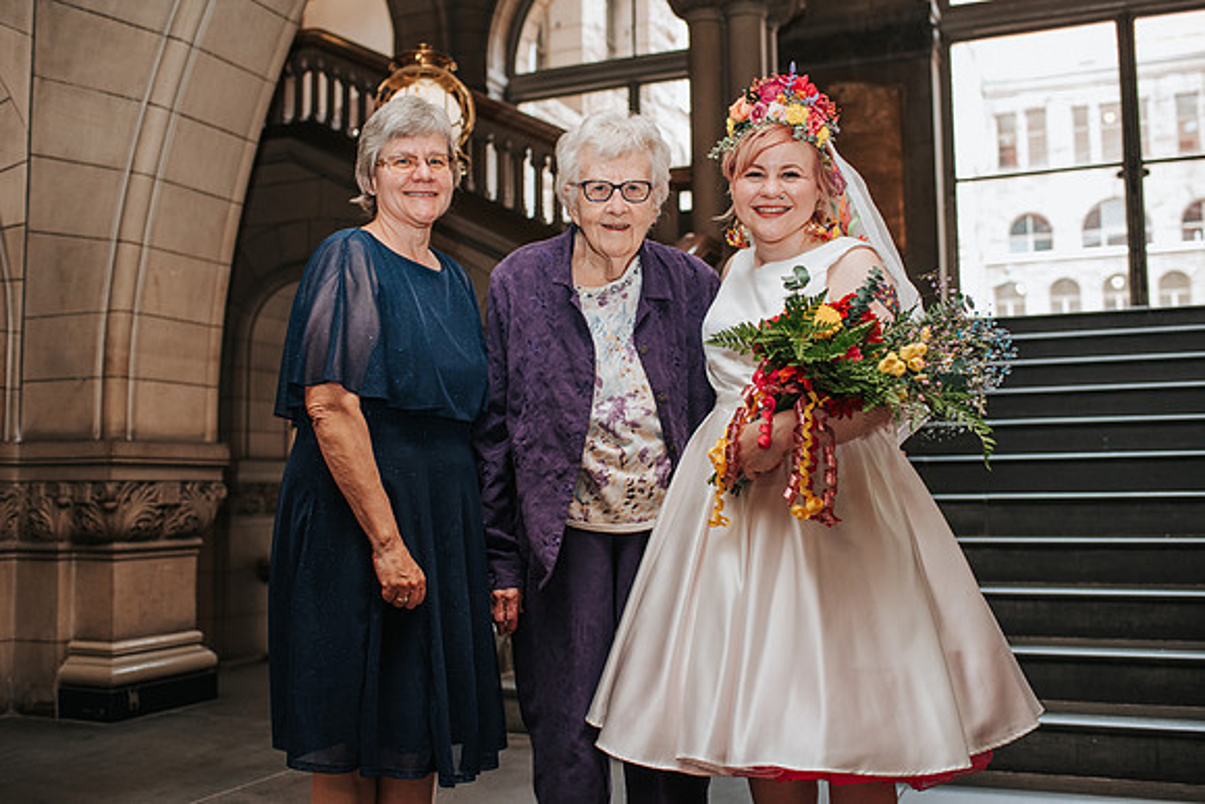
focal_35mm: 37
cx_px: 604
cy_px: 381
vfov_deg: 36.1
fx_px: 1234
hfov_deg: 52.1
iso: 1000
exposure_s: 1/200
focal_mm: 35
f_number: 3.2
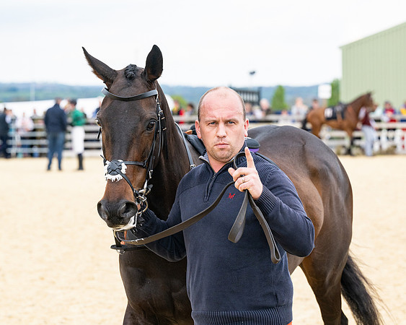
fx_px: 1846
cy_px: 140
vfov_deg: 10.0
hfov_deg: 12.6
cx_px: 217
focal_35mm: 154
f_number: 5
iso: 400
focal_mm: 104
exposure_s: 1/1250
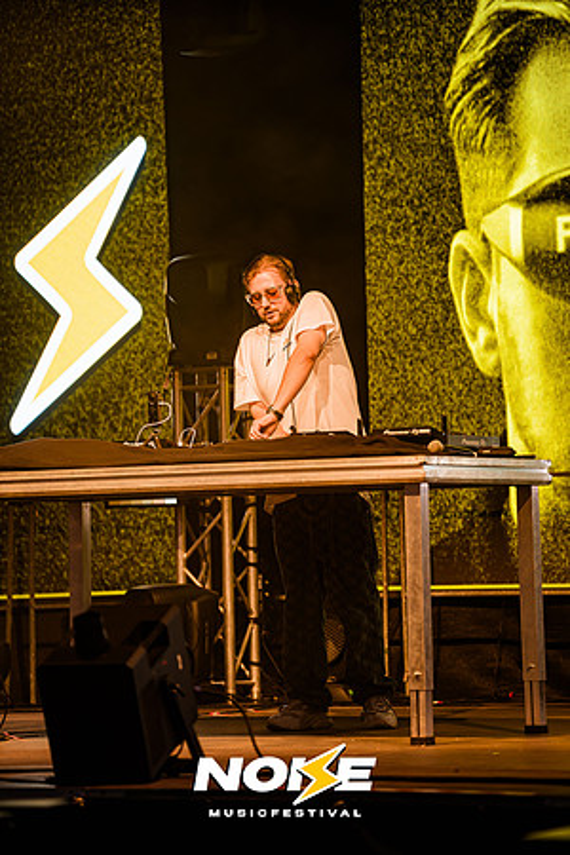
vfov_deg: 13.7
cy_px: 428
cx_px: 285
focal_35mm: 150
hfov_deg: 9.1
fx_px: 3562
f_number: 2.8
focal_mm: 150
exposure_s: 1/60
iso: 125
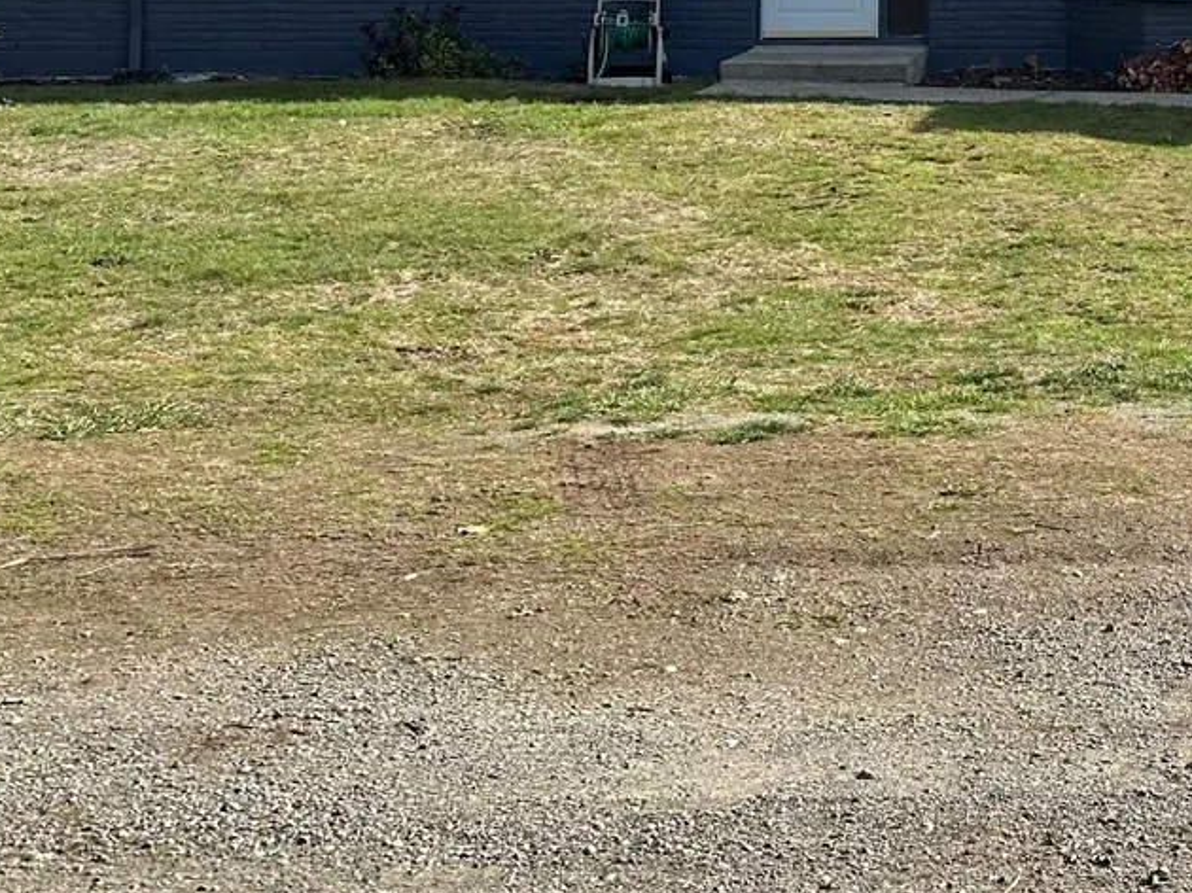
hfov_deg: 29.4
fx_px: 2100
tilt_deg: +2.4
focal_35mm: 61
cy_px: -159
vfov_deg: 22.3
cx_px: 1217
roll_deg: +0.3
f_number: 1.78
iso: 80
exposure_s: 1/1949
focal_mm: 6.86
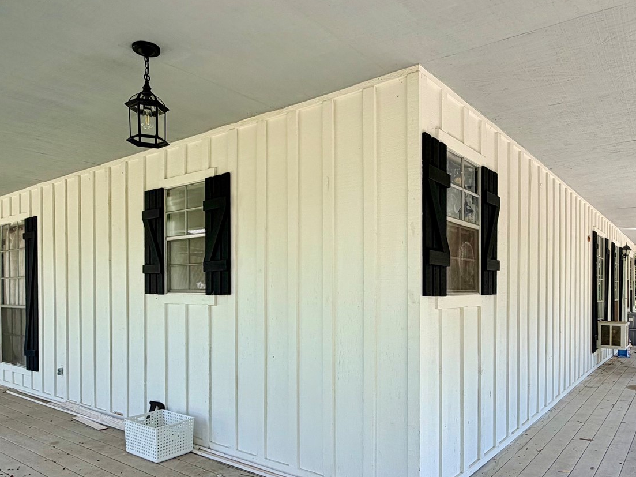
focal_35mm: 26
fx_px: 478
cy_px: 297
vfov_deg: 52.5
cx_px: 357
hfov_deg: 67.1
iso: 50
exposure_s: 1/303
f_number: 2.2
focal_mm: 2.22
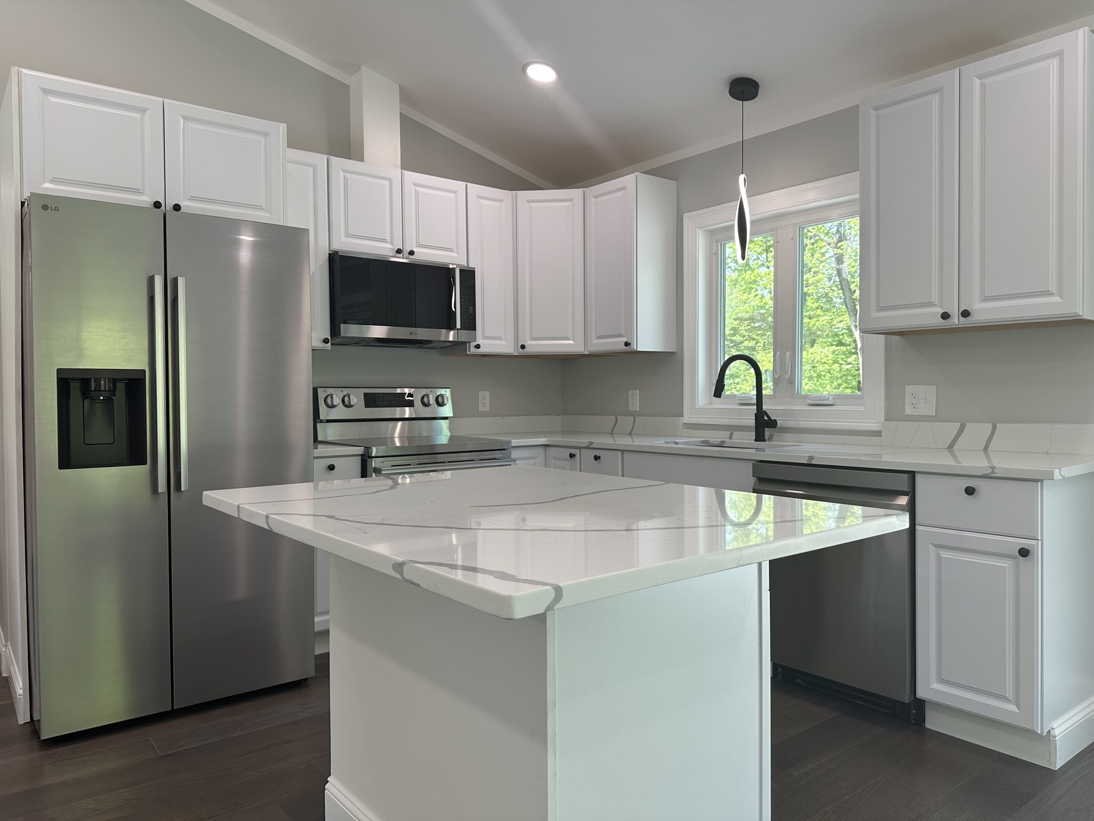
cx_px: 547
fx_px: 758
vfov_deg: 56.8
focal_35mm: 24
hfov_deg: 71.6
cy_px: 410
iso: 64
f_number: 1.78
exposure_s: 1/120
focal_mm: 6.86
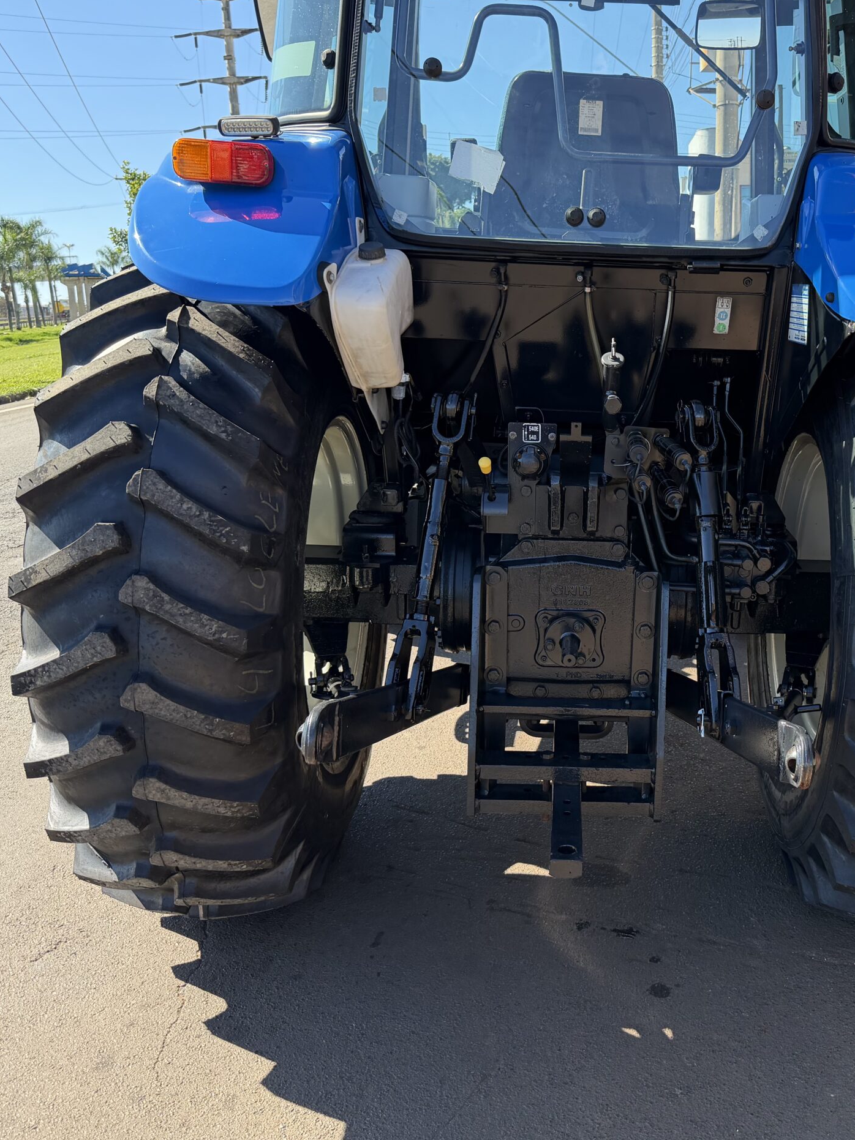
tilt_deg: -12.0
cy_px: 564
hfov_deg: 41.9
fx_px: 1087
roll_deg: +0.7
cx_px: 616
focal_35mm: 33
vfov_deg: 55.4
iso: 100
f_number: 1.78
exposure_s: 1/1156
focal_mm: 6.76
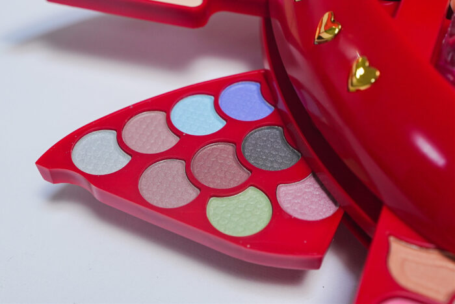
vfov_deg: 26.0
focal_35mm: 52
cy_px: 152
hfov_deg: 38.2
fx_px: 657
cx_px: 228
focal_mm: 35
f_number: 5
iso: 800
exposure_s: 1/200
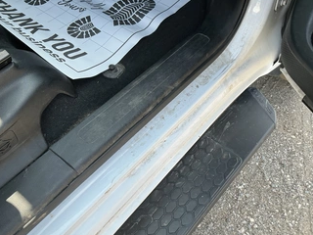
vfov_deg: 40.6
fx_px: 316
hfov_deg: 52.6
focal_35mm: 35
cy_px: 134
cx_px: 170
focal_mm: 3
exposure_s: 1/148
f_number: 1.8
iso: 20
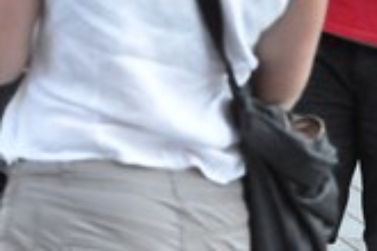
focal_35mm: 381
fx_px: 3990
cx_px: -46
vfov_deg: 3.6
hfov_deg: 5.4
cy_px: -133
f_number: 5
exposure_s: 1/1250
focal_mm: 70
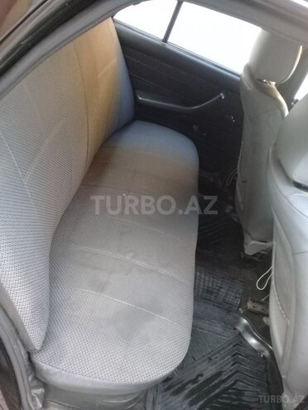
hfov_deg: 45.4
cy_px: 205
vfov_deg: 58.4
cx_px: 154
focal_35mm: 31
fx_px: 368
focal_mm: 3.3
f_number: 2.2
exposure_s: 1/33
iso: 200
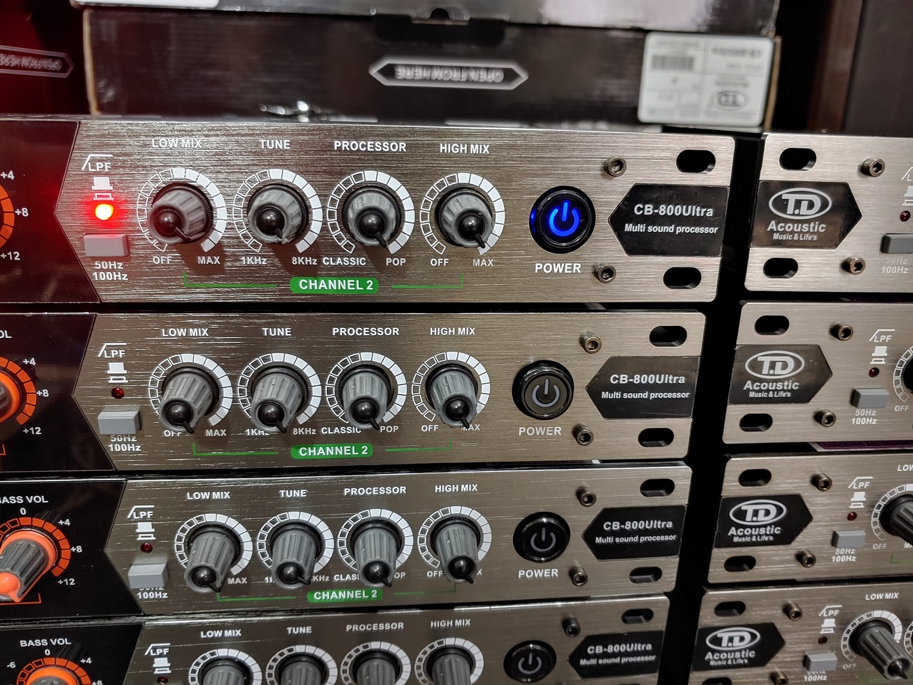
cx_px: 456
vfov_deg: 54.9
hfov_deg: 69.4
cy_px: 342
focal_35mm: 25
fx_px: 659
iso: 250
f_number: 1.5
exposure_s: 1/24
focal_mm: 4.23
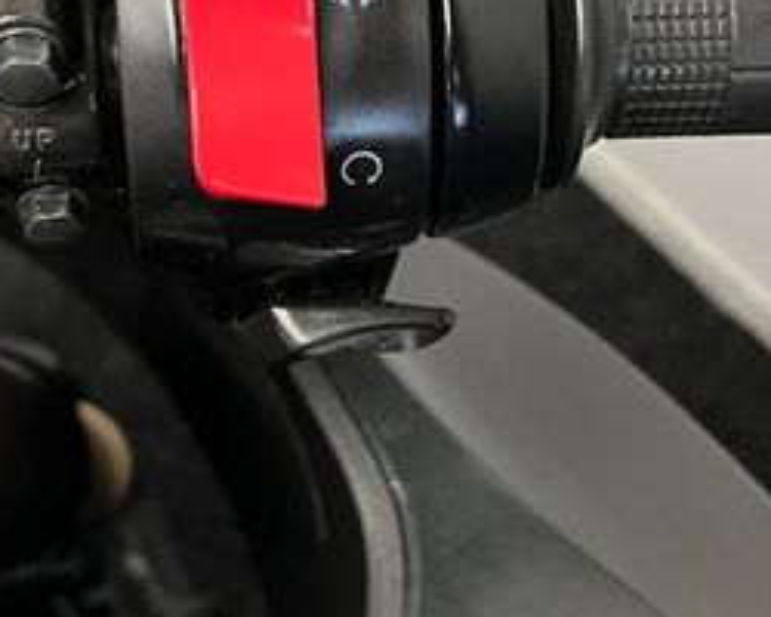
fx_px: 1483
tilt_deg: -48.8
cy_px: 89
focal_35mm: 65
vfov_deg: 23.0
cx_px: 311
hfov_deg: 29.1
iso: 160
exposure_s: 1/50
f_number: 1.6
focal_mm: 5.1
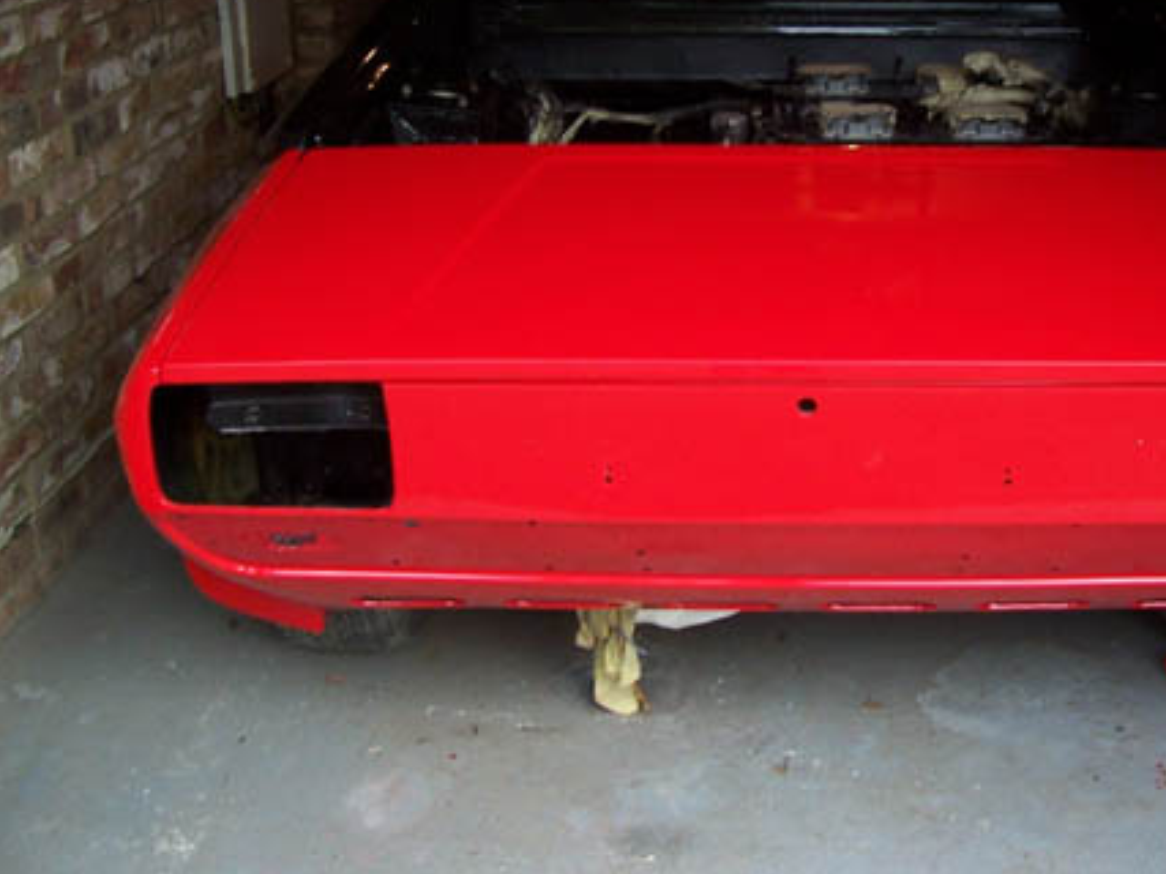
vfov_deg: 28.3
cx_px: 762
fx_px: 1717
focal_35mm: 51
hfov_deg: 37.2
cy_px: 265
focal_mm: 5.6
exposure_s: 1/60
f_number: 2.7
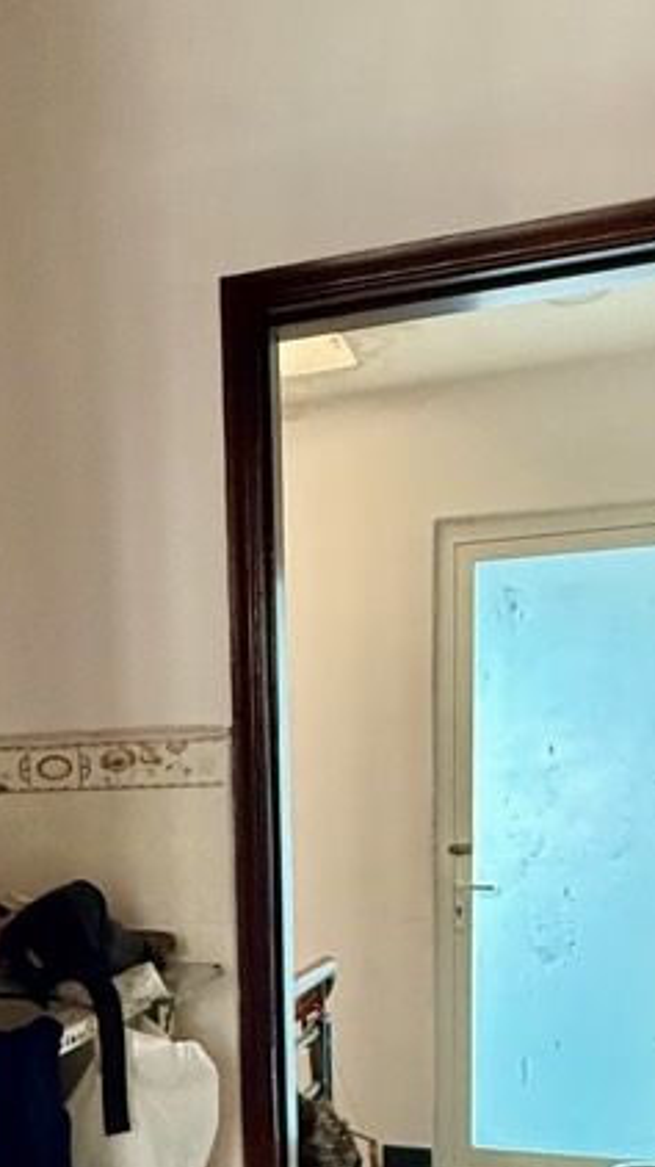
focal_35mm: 37
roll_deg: +2.0
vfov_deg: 50.1
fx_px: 1144
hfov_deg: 31.5
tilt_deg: -6.8
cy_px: 968
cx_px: 188
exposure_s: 1/50
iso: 400
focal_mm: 2.22
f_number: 2.2
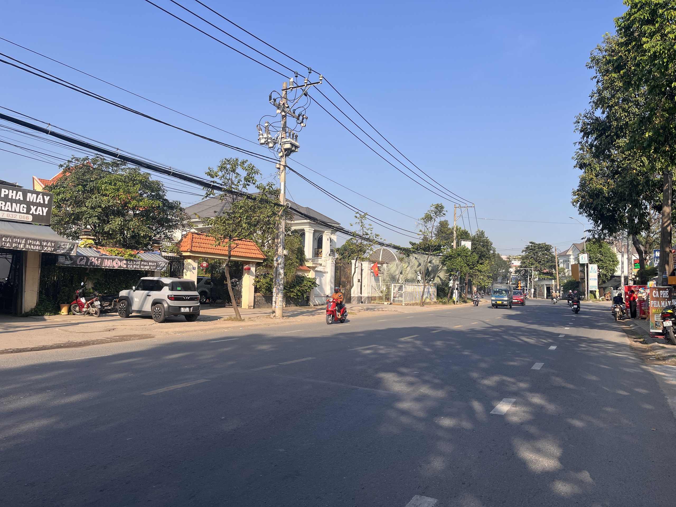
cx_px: 338
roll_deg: -2.5
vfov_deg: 53.1
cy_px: 254
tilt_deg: +3.0
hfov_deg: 67.3
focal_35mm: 26
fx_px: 508
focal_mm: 5.1
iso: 50
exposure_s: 1/2571
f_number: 1.6
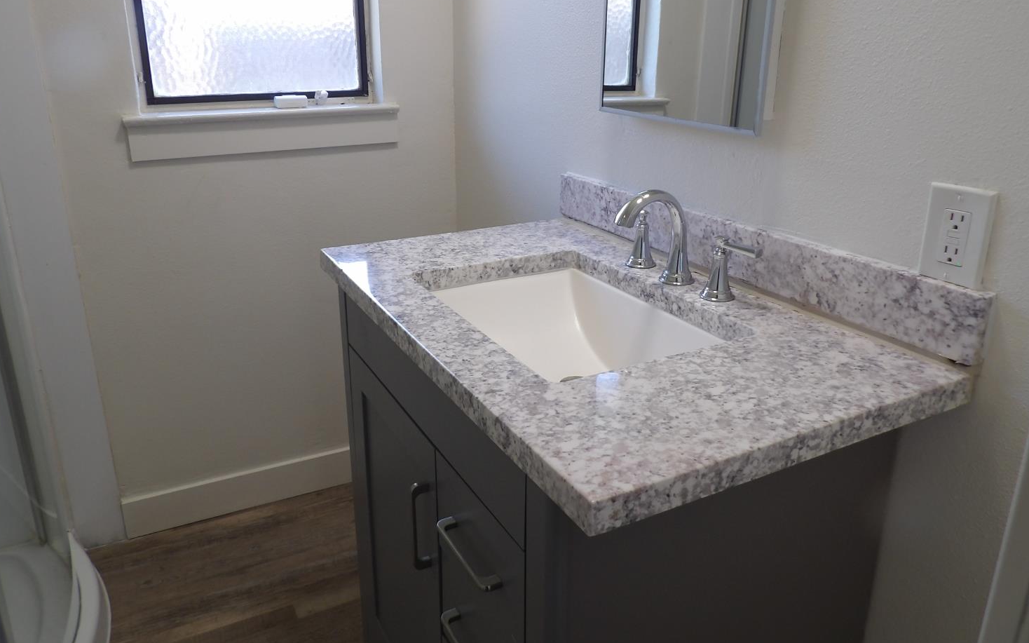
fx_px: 729
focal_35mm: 26
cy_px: 272
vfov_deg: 47.4
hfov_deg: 70.4
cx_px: 516
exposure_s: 1/38
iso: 100
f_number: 2.8
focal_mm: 4.3
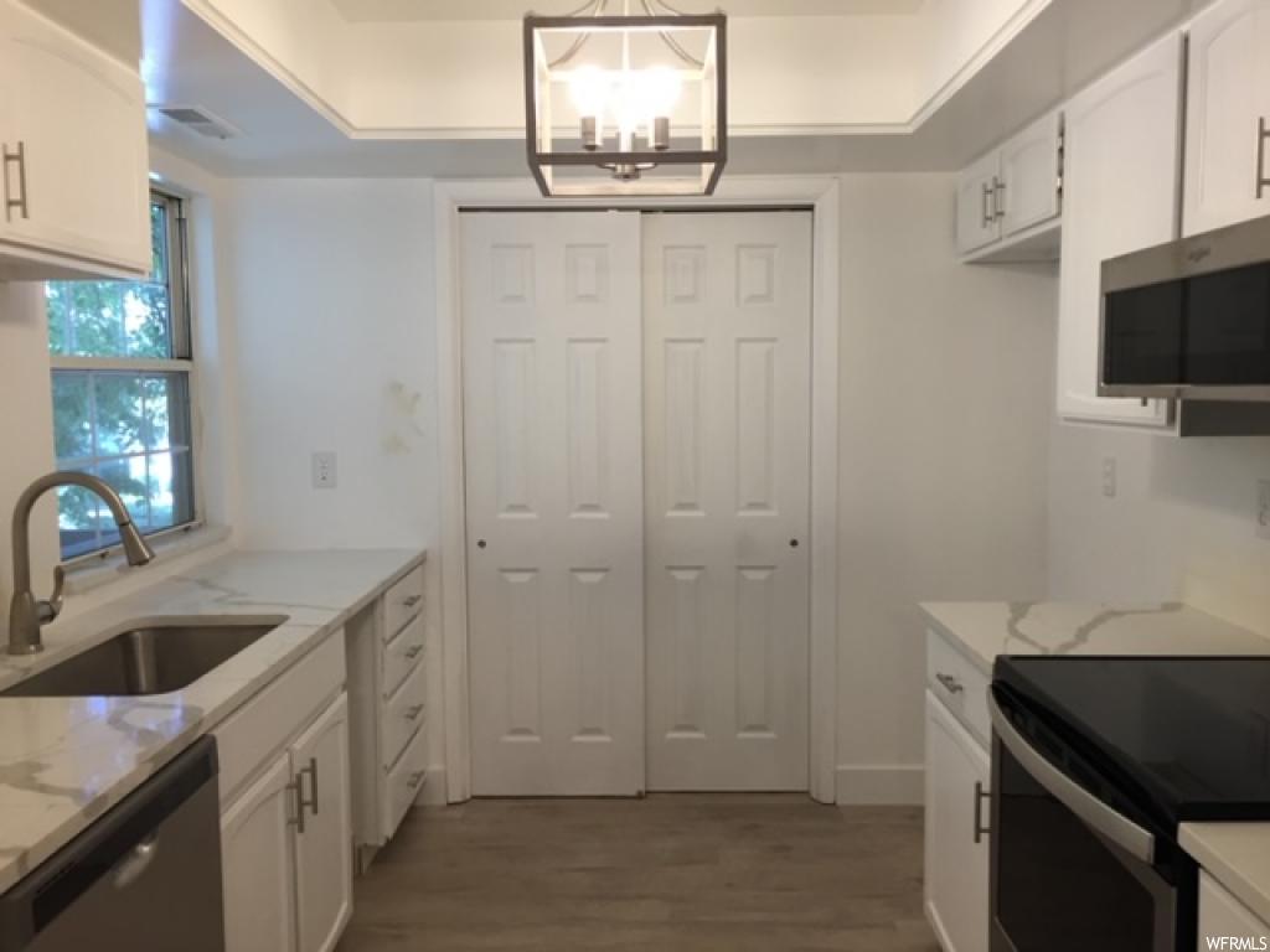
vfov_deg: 48.2
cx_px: 635
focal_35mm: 29
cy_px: 476
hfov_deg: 61.7
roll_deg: -0.2
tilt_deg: -5.1
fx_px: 1064
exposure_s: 1/30
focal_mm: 4.15
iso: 40
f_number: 2.2
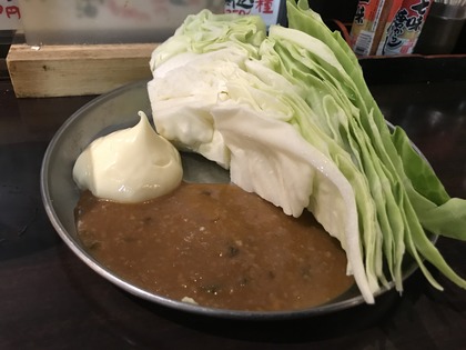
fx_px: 377
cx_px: 233
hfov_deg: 63.4
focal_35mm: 28
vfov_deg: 49.7
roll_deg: -5.7
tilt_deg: -37.3
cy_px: 175
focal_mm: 3.99
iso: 100
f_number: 1.8
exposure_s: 1/9
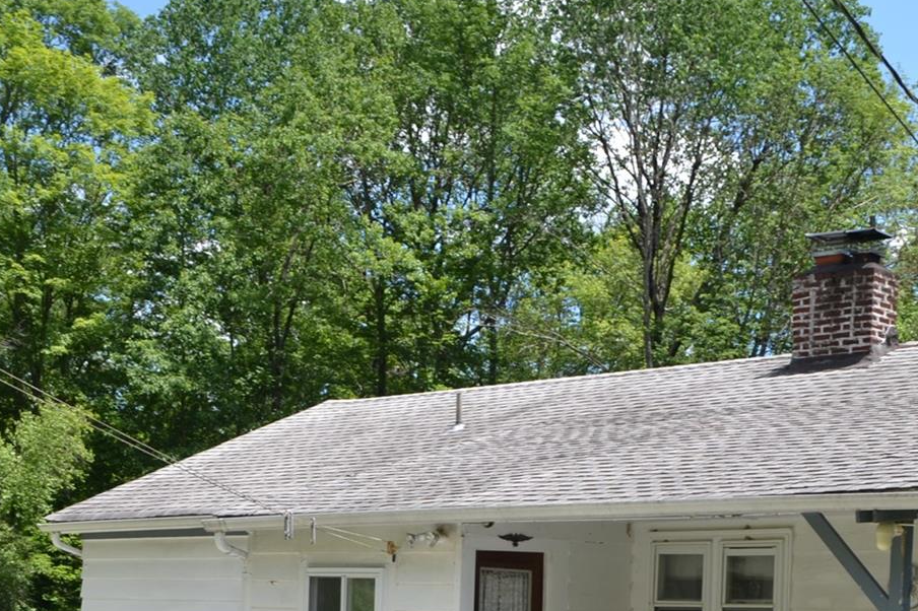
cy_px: 649
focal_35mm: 68
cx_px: 561
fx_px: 1733
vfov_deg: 19.3
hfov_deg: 29.6
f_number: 7.1
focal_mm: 20
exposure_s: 1/125
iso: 100
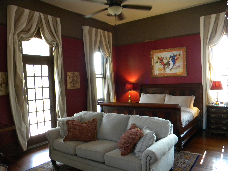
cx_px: 114
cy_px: 86
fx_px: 184
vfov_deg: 49.7
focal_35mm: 28
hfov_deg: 63.4
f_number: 3.5
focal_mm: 5
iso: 400
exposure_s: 1/32.2
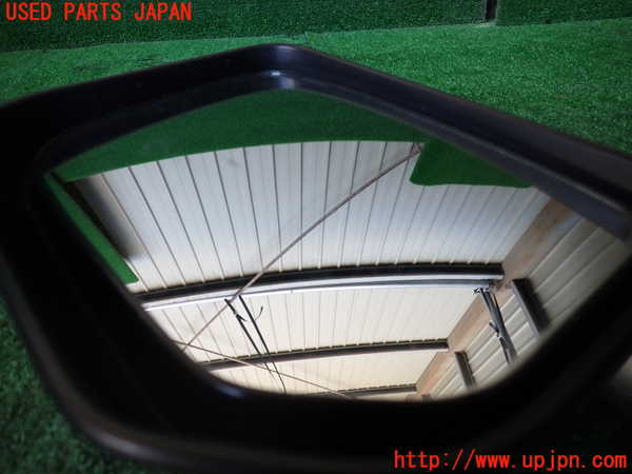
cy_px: 237
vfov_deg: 54.9
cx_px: 316
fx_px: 456
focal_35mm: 25
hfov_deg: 69.4
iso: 200
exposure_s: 1/125
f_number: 2
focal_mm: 4.5
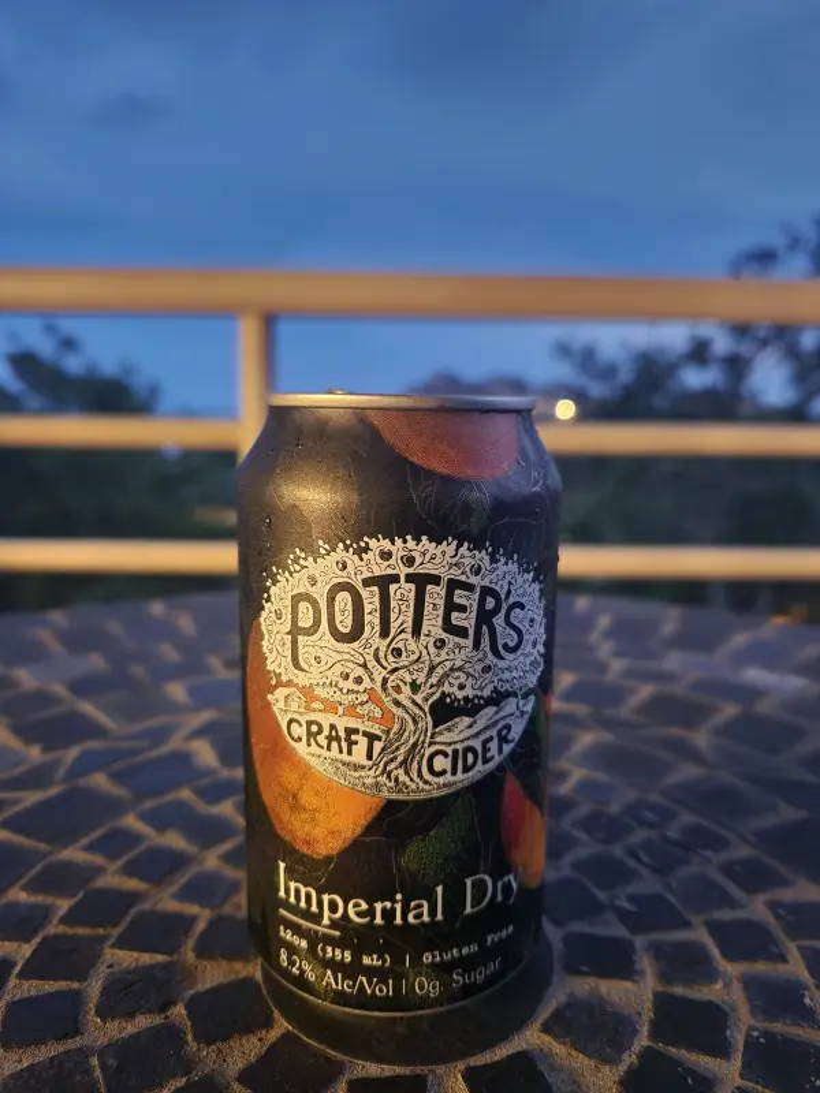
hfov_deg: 58.9
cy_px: 546
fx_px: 726
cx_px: 410
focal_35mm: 23
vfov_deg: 73.9
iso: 500
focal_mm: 5.4
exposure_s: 1/9.99
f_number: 1.8
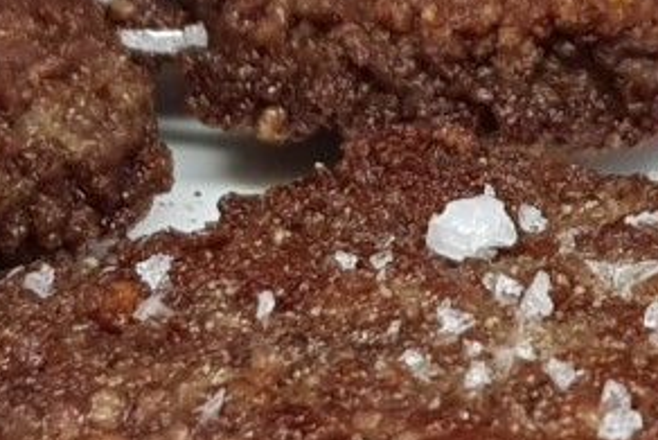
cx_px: 437
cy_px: 192
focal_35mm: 74
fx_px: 1353
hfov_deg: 27.2
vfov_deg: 18.4
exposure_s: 1/50
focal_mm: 4.2
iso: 160
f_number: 1.7
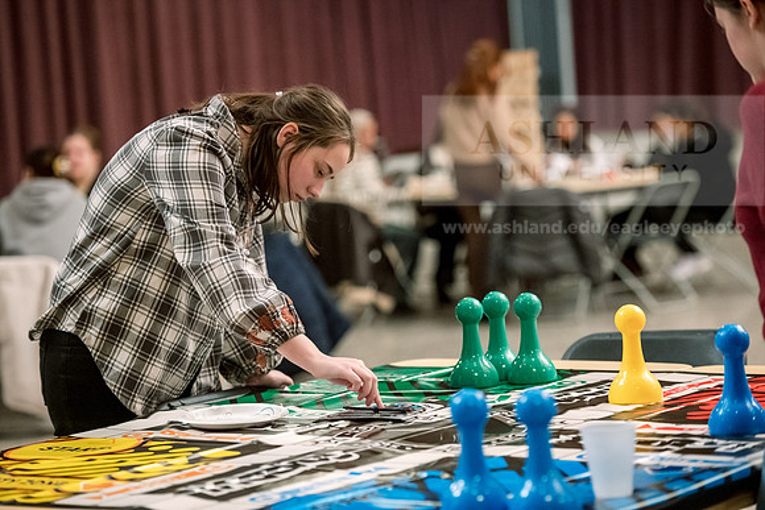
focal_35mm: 120
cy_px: 255
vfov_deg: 11.4
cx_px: 382
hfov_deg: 17.1
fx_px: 2550
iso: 5000
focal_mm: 120
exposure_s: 1/200
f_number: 3.2
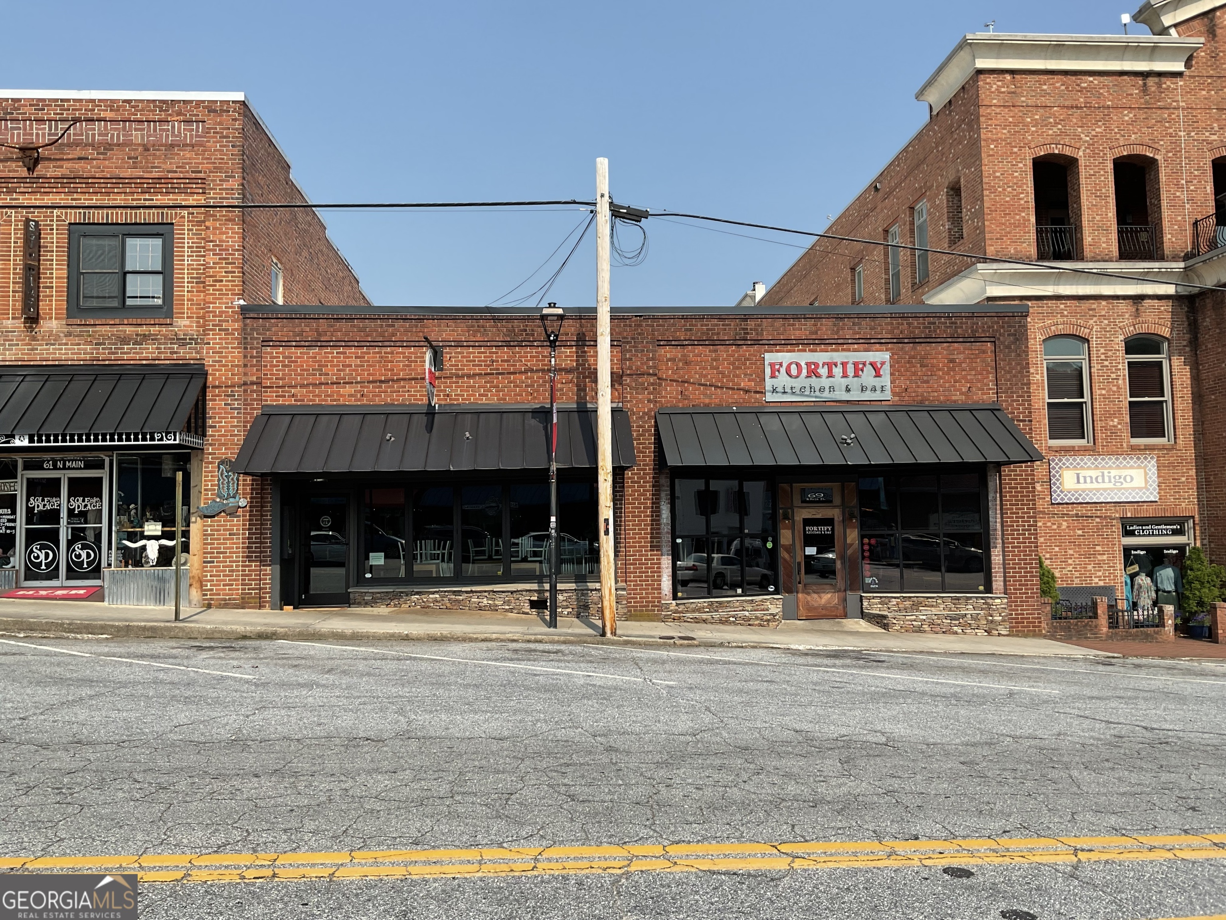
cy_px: 460
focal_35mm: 29
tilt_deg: +4.6
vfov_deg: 48.2
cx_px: 613
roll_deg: +1.0
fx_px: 1027
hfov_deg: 61.7
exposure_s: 1/1730
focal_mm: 3
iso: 16
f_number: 1.8
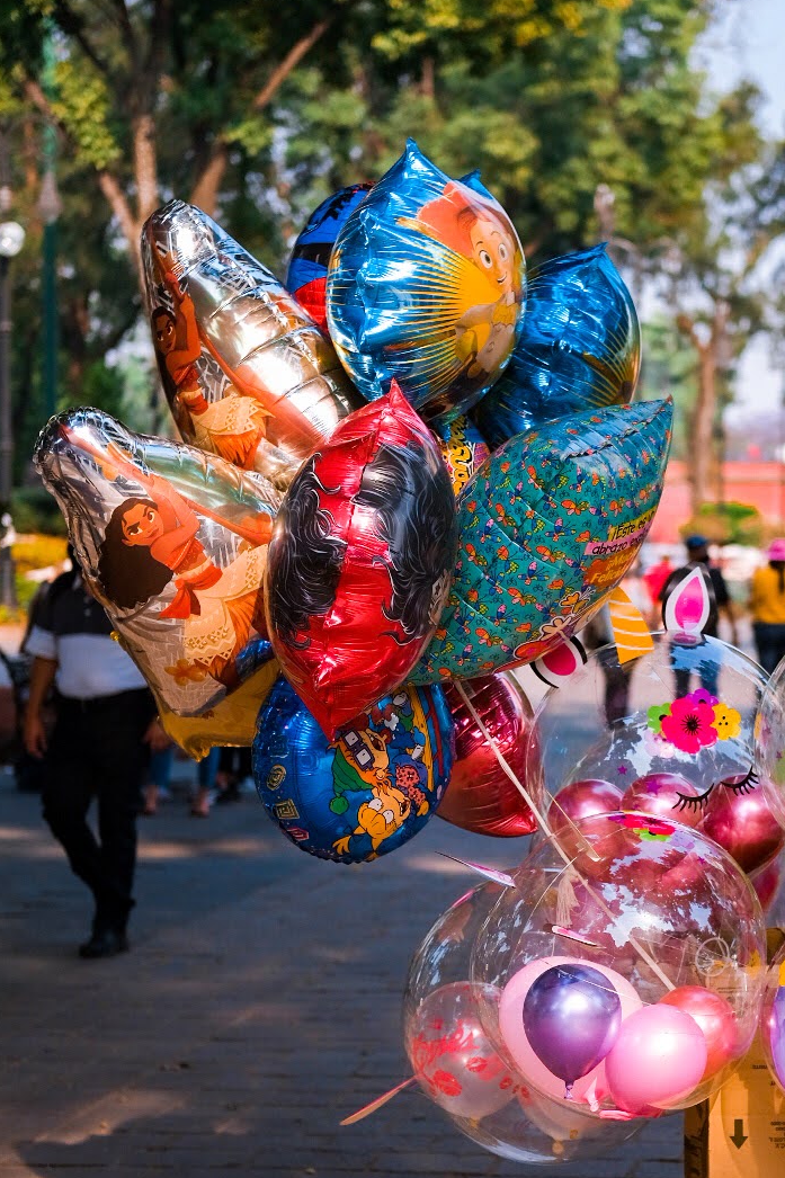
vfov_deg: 22.6
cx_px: 606
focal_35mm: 90
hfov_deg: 15.1
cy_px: 686
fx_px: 2944
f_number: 2.2
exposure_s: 1/4000
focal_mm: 35
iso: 320
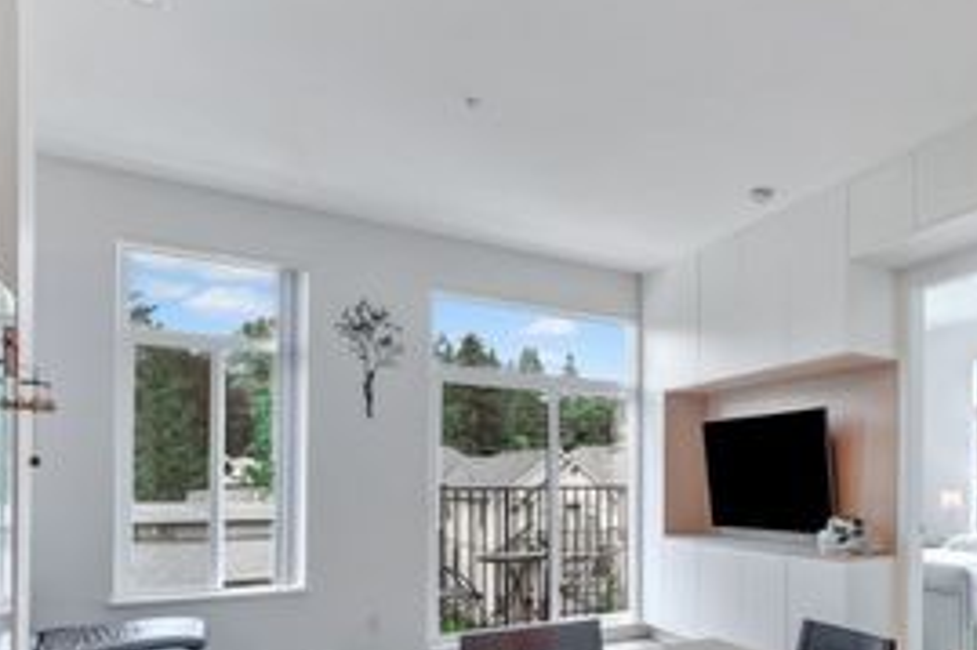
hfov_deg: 61.5
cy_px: 470
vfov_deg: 48.0
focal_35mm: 26
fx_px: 705
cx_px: 828
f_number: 8
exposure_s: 1/60
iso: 400
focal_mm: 14
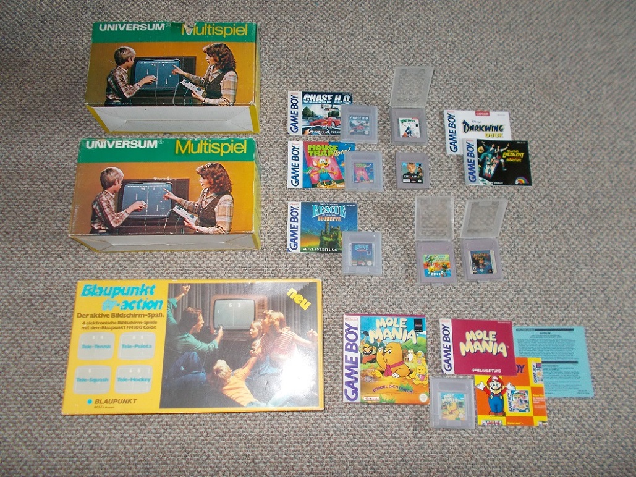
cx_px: 318
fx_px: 478
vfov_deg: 53.1
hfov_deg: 67.3
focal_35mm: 26
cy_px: 238
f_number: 3.2
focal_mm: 4.6
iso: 200
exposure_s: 1/25
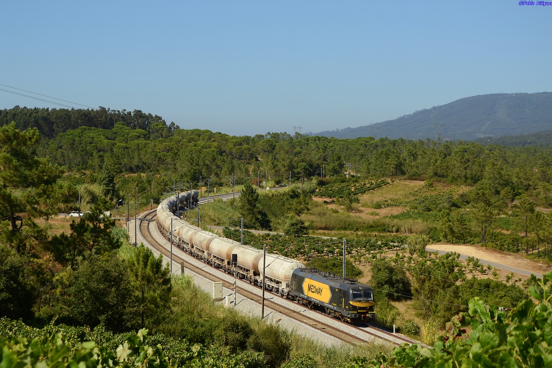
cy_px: 185
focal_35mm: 76
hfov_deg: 26.7
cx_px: 278
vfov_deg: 17.9
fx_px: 1165
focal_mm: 50
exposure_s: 1/640
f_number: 8
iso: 200
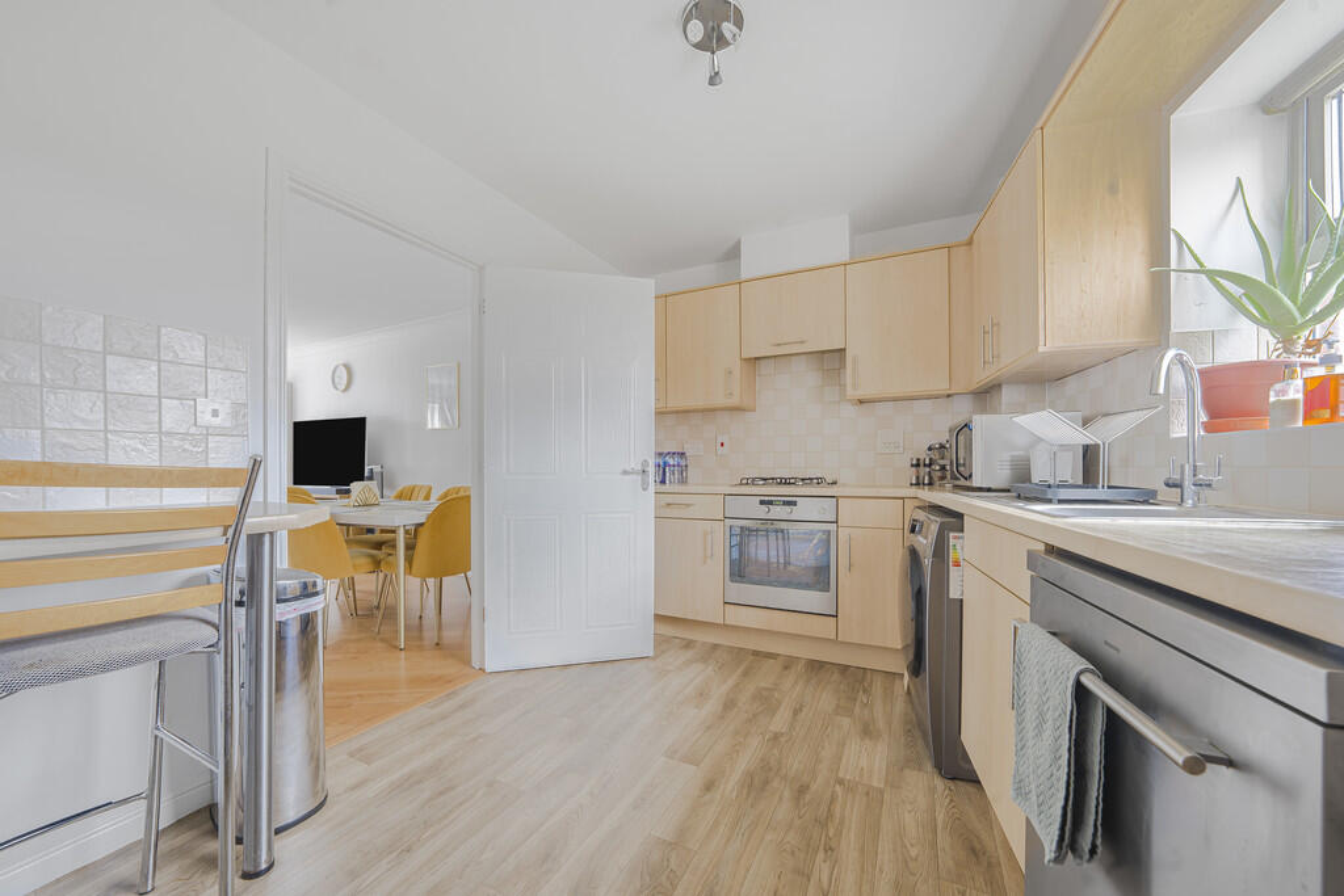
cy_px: 448
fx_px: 448
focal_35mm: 12
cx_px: 672
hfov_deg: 112.6
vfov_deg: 90.0
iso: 320
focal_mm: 12
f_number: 9
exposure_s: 1.6
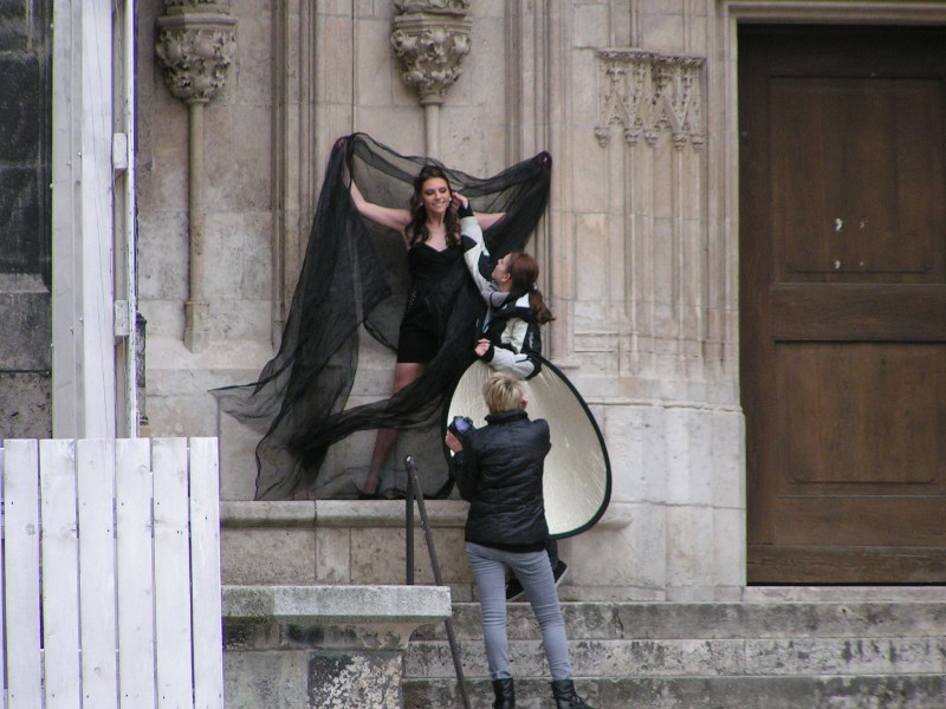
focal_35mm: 326
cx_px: 473
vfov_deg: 4.6
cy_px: 354
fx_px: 8909
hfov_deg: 6.1
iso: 100
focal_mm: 49.8
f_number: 3.5
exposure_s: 1/400
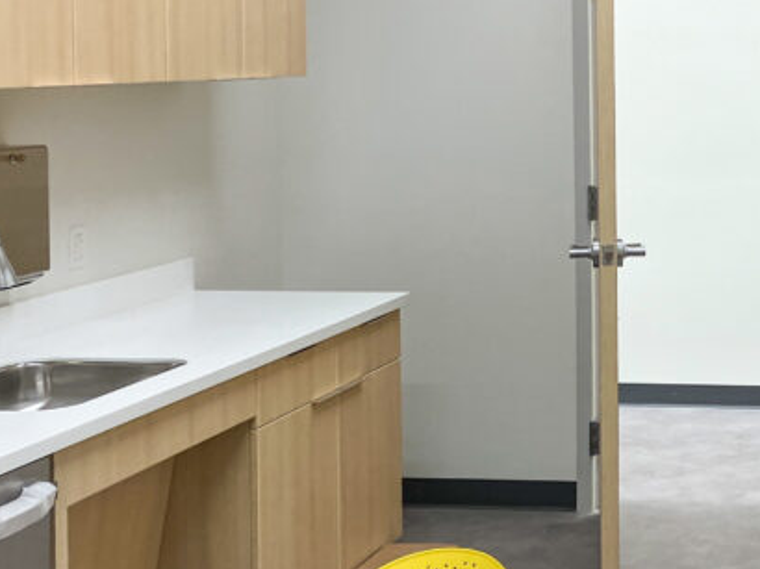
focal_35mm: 70
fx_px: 1536
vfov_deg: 20.7
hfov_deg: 25.6
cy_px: 456
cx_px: 855
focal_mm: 3.99
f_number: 1.8
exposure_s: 1/120
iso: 80
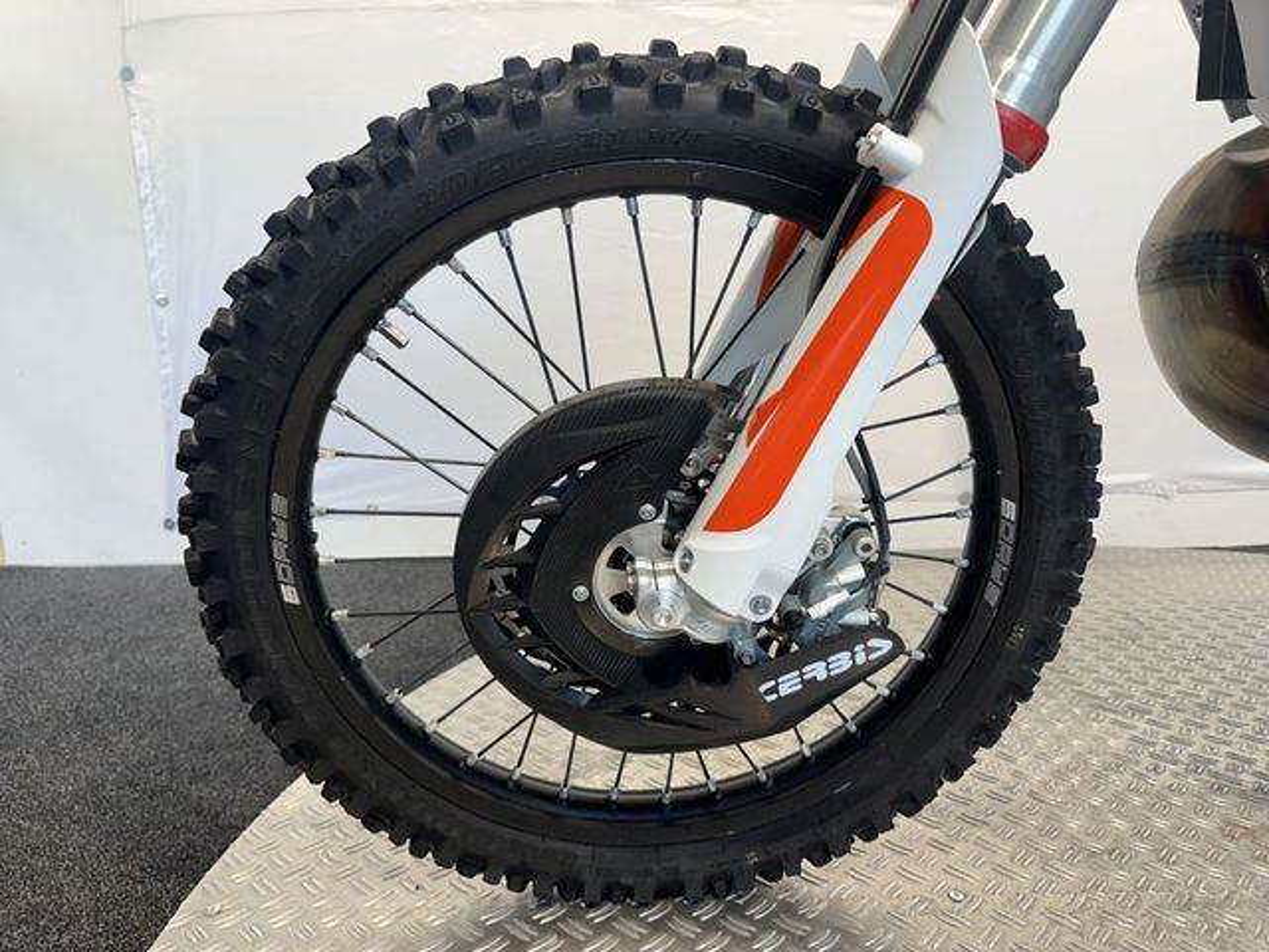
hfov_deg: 71.6
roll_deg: +0.5
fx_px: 880
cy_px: 476
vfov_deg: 56.8
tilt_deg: -8.7
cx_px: 634
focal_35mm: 24
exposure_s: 1/100
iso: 100
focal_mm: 6.86
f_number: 1.78
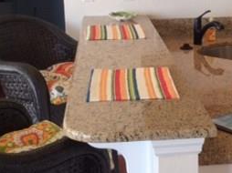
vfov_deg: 17.7
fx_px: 556
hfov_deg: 23.3
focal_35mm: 83
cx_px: 174
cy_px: 50
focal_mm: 3.3
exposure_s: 1/40
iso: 40
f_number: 2.4
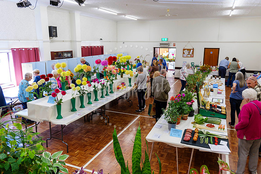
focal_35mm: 27
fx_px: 196
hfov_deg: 67.4
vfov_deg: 48.0
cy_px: 87
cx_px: 130
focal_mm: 27
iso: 2000
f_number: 5.6
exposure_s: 1/60
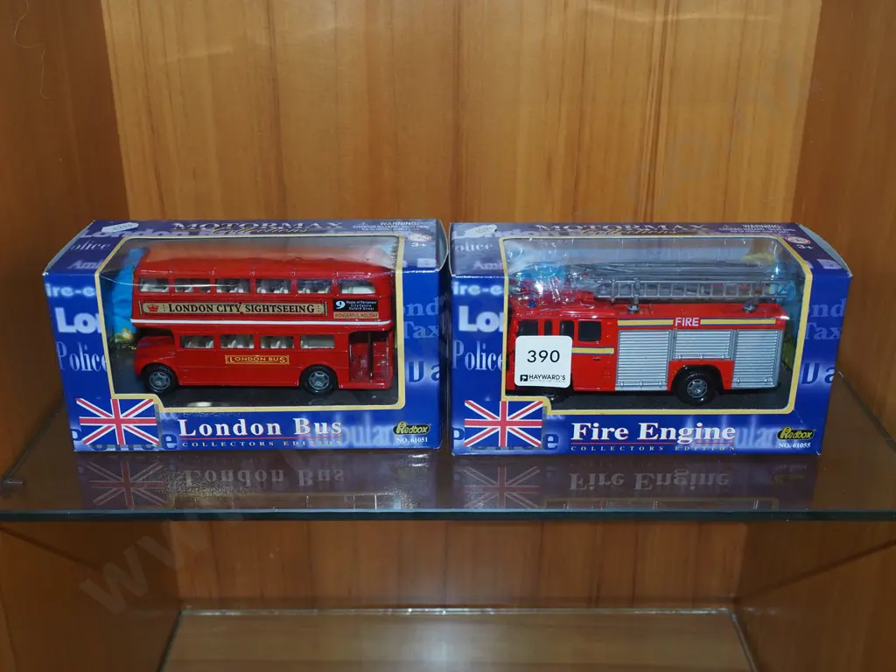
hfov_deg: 49.0
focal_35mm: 38
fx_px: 984
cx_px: 448
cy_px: 336
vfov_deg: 37.7
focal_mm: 19
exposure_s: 1/60
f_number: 5.6
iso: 1250
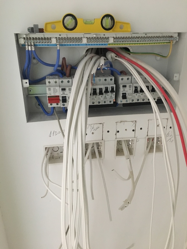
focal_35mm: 29
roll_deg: +0.6
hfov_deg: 48.2
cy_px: 124
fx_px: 209
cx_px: 94
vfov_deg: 61.7
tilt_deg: -22.6
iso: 400
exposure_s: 1/17
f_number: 2.2
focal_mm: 4.15
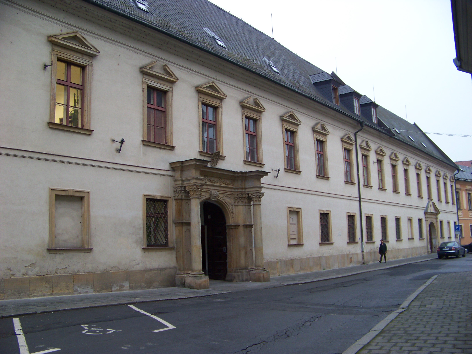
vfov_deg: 39.7
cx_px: 236
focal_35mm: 36
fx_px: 491
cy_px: 177
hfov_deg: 51.4
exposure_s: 1/30
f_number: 2.8
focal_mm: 5.85
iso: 100
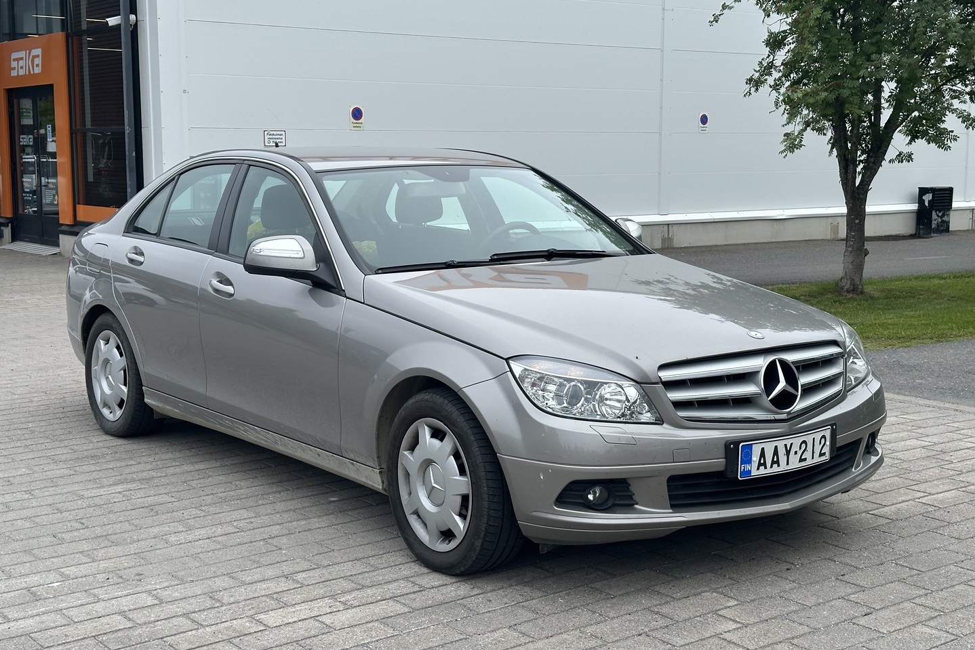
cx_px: 488
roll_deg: +0.2
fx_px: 1354
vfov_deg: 27.0
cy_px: 321
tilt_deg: -7.3
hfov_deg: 39.6
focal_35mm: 50
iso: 64
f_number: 1.78
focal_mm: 6.86
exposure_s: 1/1992
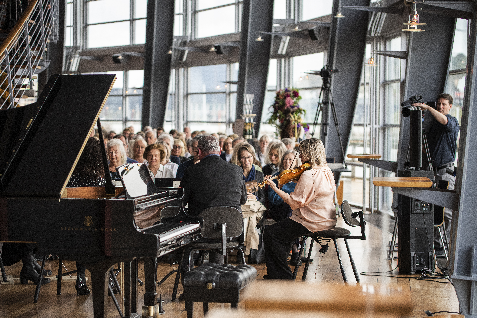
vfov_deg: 15.2
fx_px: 1192
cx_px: 238
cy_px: 159
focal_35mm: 90
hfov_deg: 22.6
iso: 1000
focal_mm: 90
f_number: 2.8
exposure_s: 1/1250
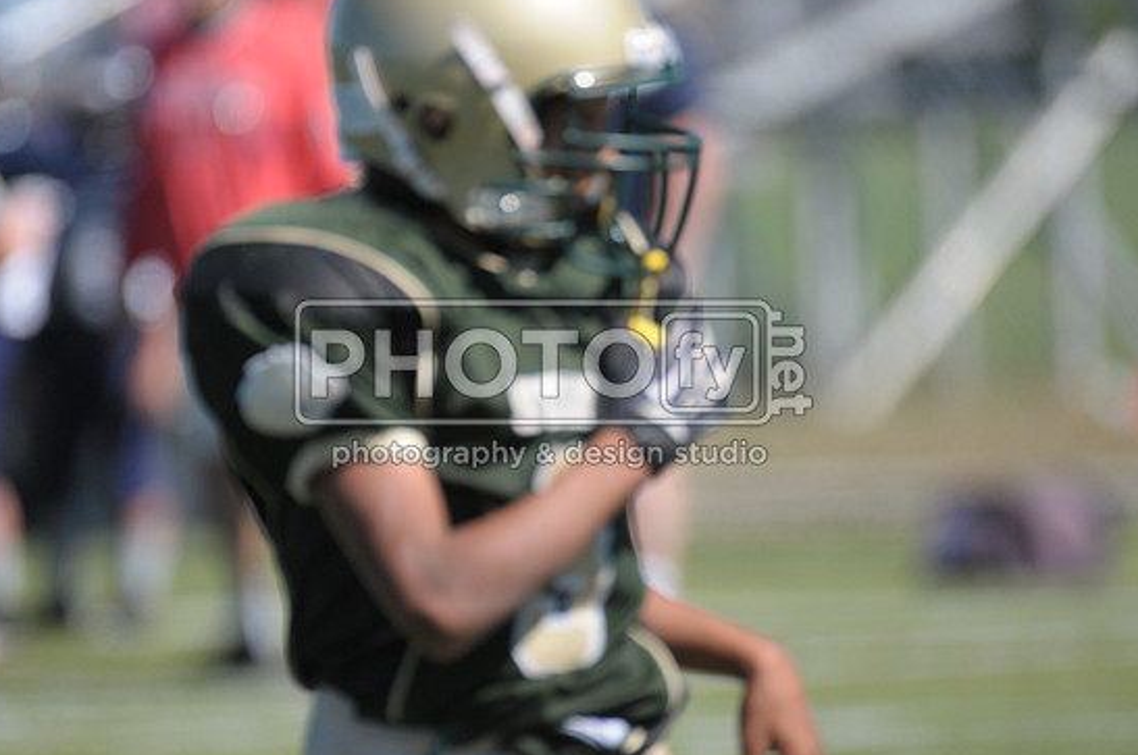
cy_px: 378
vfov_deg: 2.2
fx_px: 20075
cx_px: 543
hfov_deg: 3.2
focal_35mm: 636
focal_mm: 400
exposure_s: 1/3200
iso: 640
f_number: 4
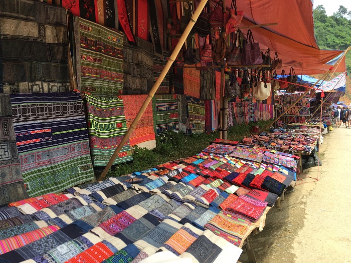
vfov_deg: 48.2
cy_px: 132
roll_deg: -0.3
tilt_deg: -2.6
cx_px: 176
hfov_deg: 61.7
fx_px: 294
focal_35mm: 29
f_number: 2.2
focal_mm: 4.15
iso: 25
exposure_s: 1/407
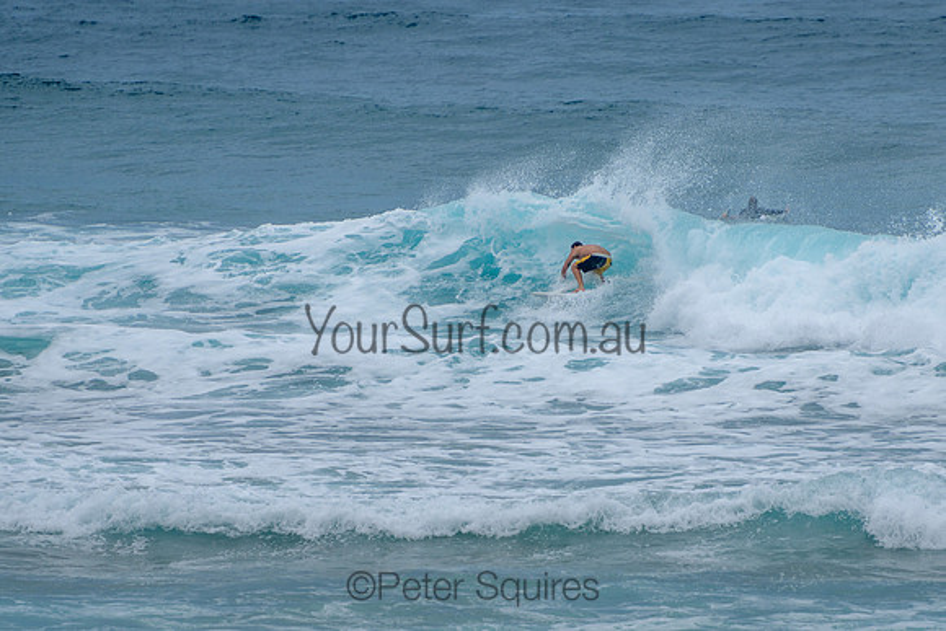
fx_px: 14457
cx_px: 562
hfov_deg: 3.7
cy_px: 293
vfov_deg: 2.5
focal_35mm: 550
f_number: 5.6
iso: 160
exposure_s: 1/2000
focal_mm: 400
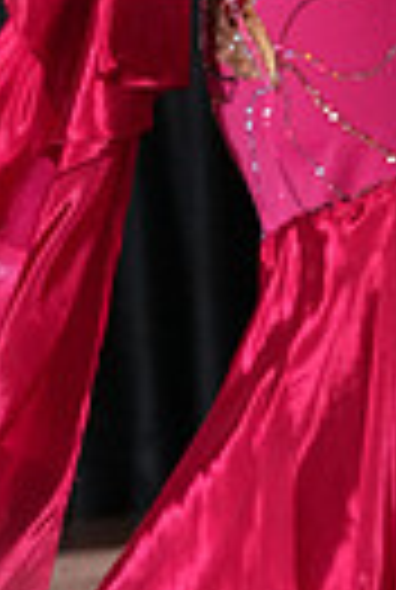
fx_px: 12621
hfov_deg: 1.8
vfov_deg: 2.7
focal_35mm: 769
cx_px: 632
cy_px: -158
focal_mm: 174
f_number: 4.5
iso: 6400
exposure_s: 1/400
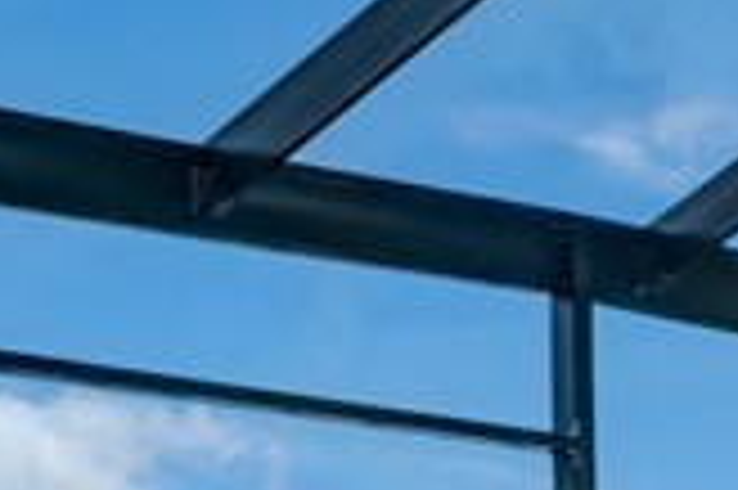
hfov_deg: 8.8
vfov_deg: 5.8
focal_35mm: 232
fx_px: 4751
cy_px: 1000
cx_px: -94
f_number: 9
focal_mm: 35
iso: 400
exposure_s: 1/1000
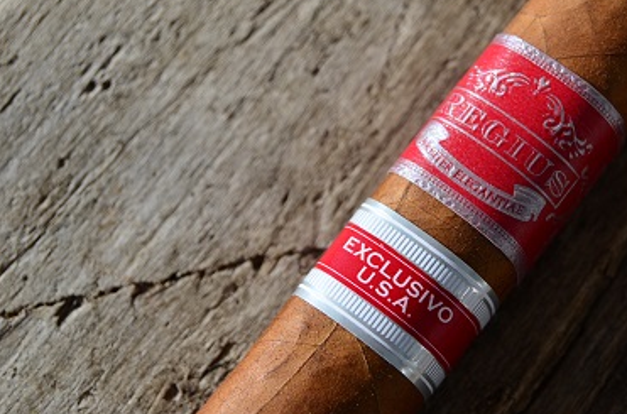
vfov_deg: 10.7
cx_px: 476
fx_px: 2219
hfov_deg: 16.0
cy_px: 164
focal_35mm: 128
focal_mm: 55
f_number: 5.6
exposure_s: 1/500
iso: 160
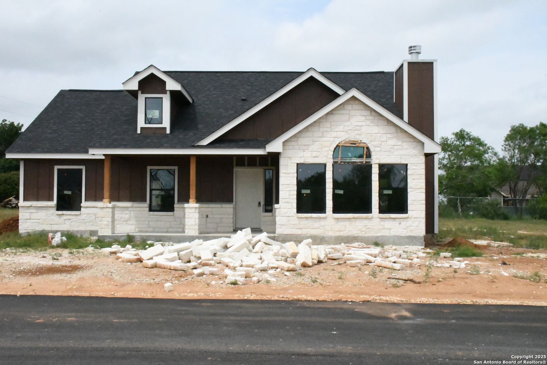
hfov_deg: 53.1
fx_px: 547
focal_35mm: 36
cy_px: 182
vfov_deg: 36.9
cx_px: 274
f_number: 25
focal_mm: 24
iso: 25600
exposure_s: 1/8000
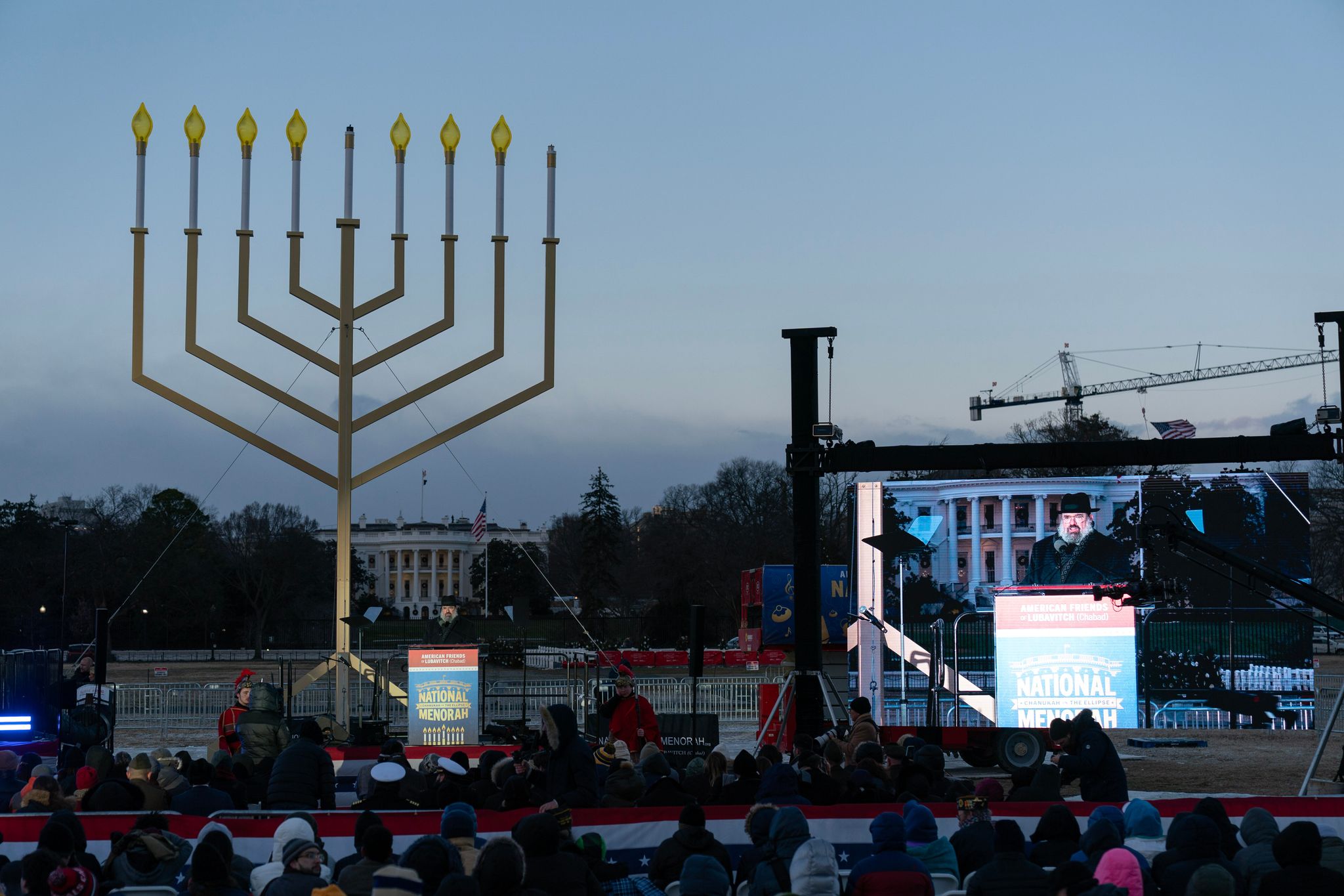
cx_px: 672
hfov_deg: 35.1
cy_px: 448
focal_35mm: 57
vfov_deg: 23.8
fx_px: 2128
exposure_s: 1/640
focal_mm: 57
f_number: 3.2
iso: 320
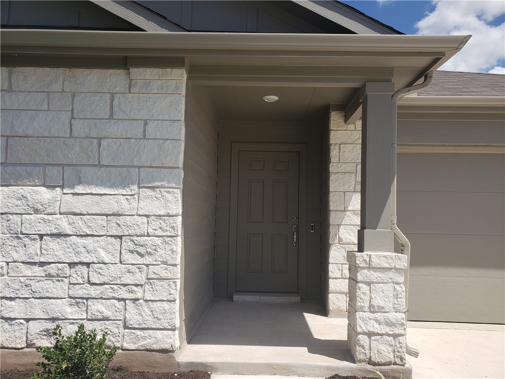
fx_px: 379
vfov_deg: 53.1
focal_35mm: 26
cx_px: 252
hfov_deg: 67.3
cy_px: 190
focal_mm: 4.3
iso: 50
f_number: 2.4
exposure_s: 1/1745
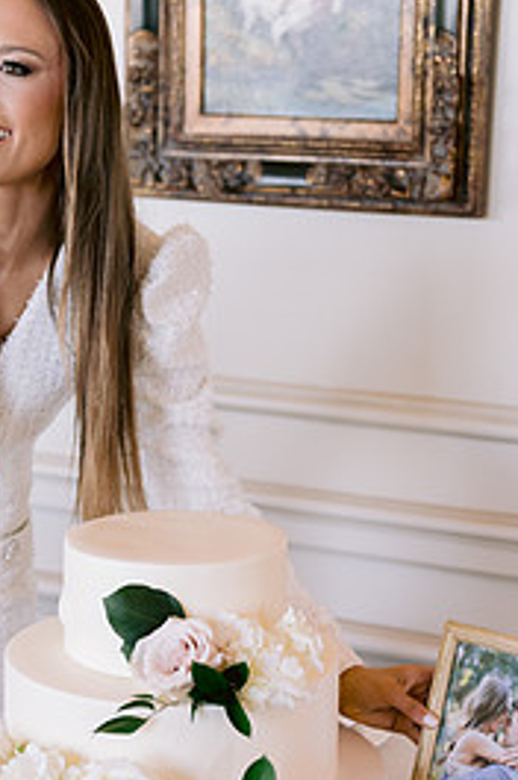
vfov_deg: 23.9
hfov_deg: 16.0
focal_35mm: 85
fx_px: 1839
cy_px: 439
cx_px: 171
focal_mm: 50
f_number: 2.8
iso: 800
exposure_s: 1/200
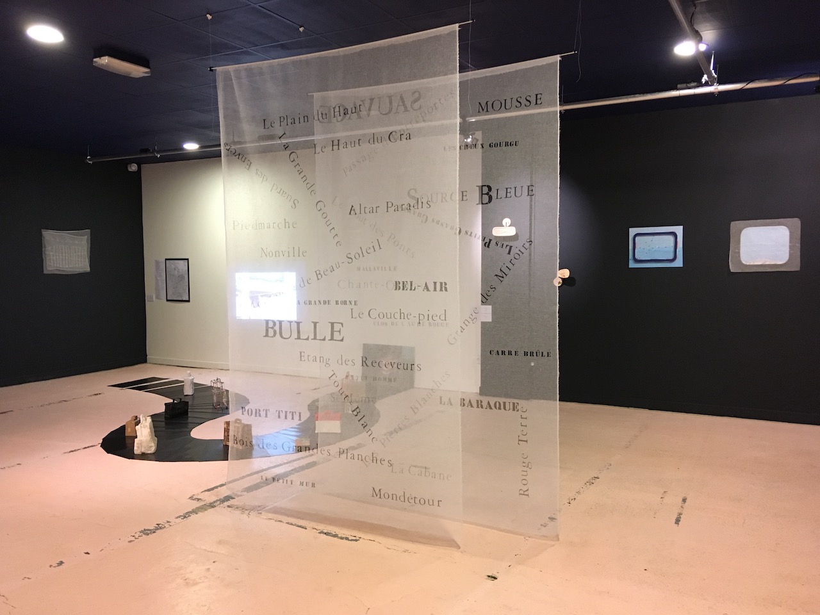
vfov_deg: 48.2
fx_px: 687
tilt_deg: -5.2
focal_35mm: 29
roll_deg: +0.2
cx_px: 410
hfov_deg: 61.7
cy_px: 308
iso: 200
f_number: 2.2
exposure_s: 1/20
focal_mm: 4.15
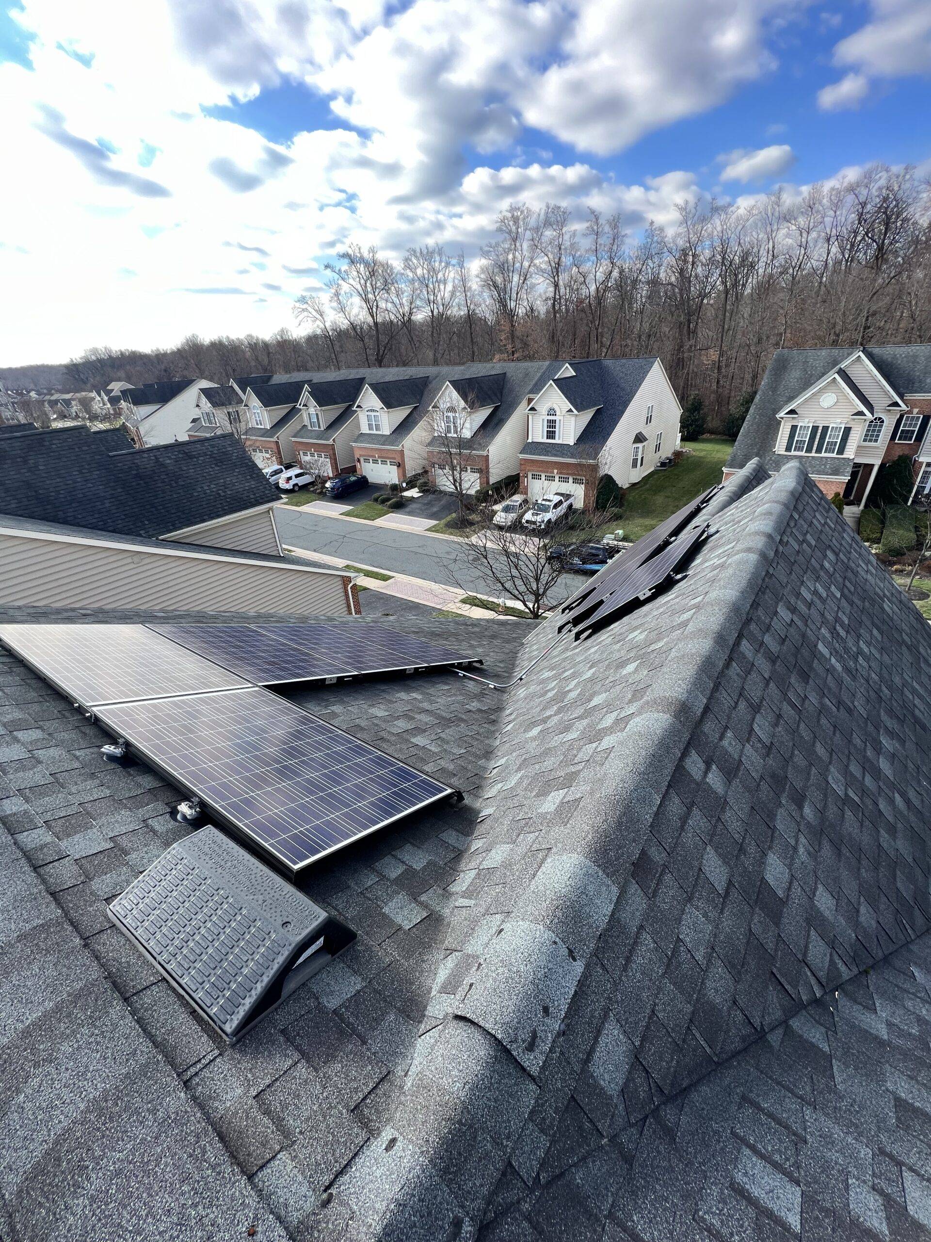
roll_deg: +5.0
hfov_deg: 89.9
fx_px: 466
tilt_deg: -30.6
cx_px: 466
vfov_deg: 106.2
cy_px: 621
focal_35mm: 13
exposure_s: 1/386
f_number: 1.8
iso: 32
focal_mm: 1.57
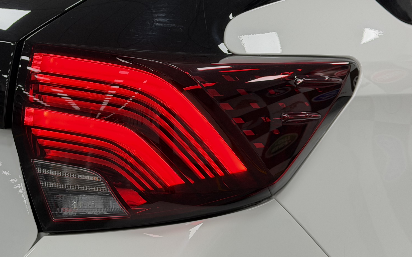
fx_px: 775
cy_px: 105
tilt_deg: -7.7
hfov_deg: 29.6
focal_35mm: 69
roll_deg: -1.8
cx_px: 135
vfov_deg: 18.9
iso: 100
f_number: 1.78
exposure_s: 1/50
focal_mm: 6.76
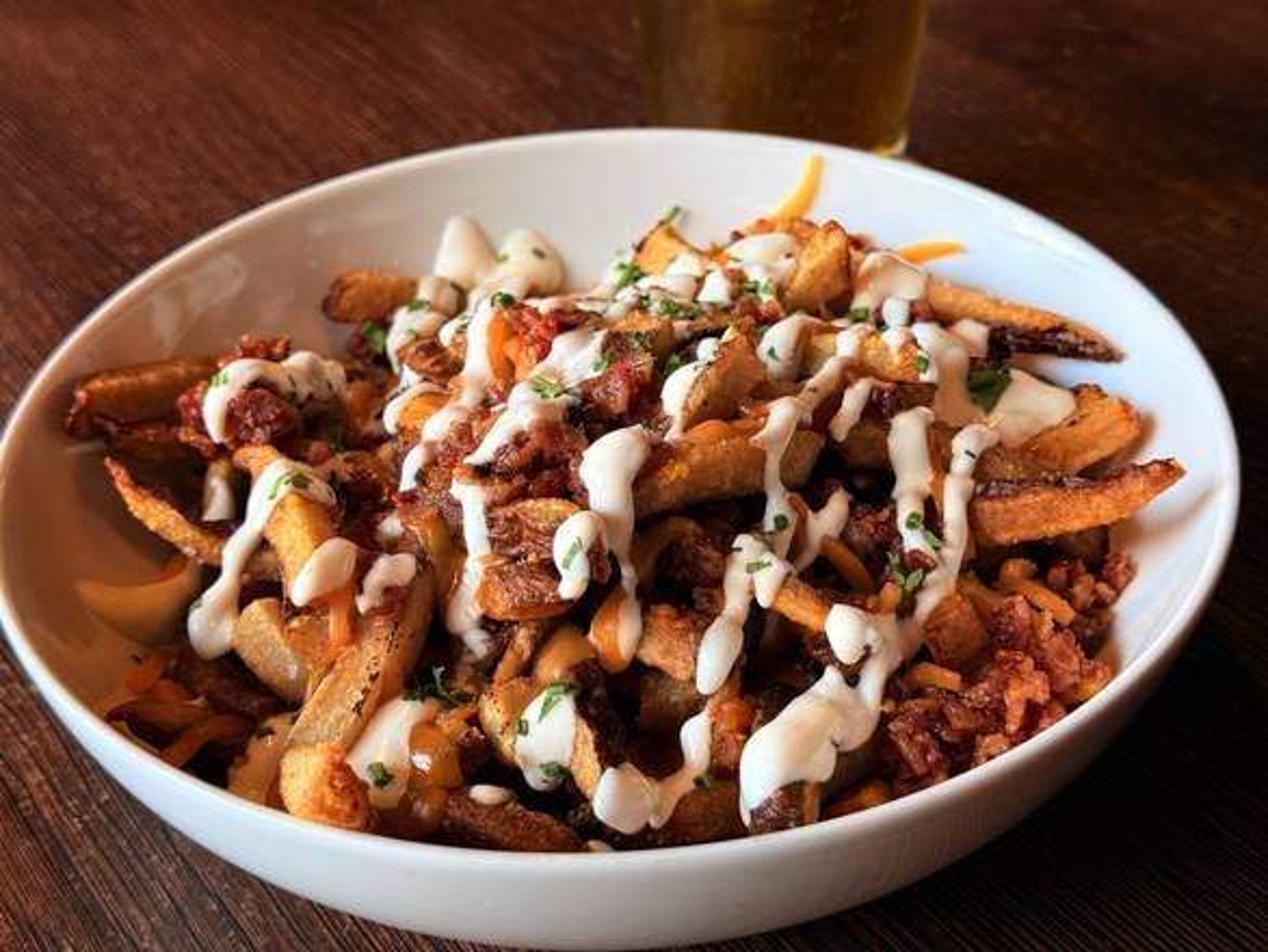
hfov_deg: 39.6
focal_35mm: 48
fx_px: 1759
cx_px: 634
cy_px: 476
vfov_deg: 30.3
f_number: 1.78
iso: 64
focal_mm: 6.76
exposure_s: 1/60
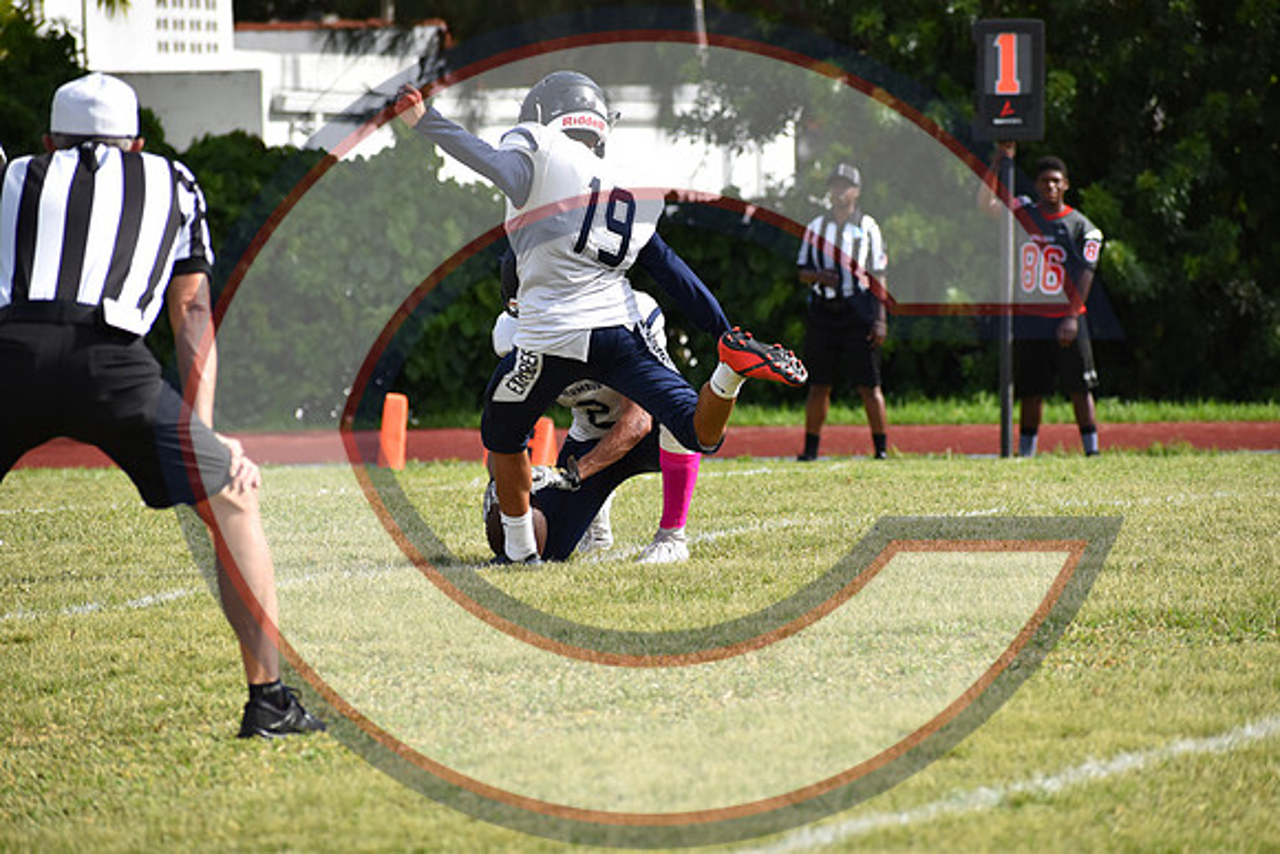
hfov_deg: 7.2
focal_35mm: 285
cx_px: 640
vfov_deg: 4.8
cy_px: 427
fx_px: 10135
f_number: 7.1
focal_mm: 190
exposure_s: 1/1600
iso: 400
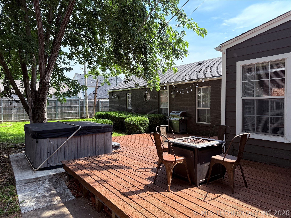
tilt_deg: -0.8
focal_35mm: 24
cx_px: 146
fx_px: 202
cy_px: 109
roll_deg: +0.2
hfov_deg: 71.6
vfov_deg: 56.8
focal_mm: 6.76
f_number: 1.78
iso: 100
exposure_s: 1/1901
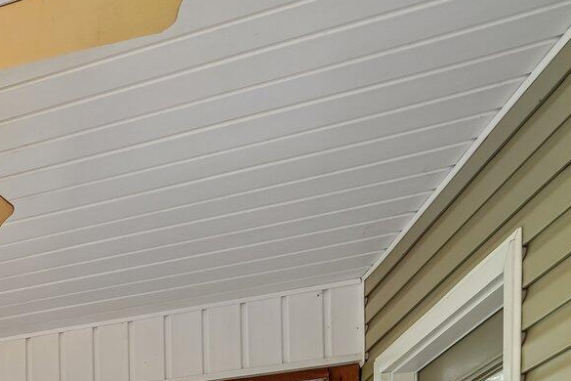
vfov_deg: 21.3
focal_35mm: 49
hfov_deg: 27.3
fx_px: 777
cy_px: 629
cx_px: -294
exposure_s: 1/40
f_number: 8
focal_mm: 14
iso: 400
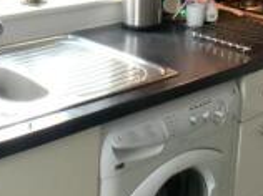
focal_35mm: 107
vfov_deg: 13.5
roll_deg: +0.0
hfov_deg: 18.2
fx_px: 812
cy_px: -32
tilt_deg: -9.6
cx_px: 34
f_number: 1.8
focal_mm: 3
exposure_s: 1/21
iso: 640
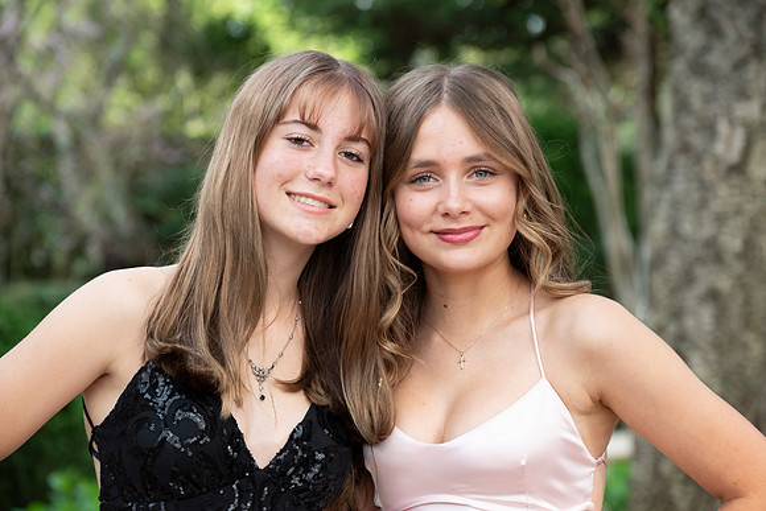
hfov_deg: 13.7
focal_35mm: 150
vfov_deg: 9.2
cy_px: 256
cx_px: 383
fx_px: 3192
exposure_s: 1/640
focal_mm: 150
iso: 1250
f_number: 7.1
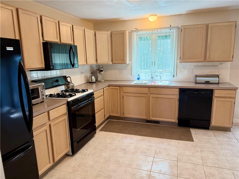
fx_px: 166
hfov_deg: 71.6
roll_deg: +1.8
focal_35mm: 24
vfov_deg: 56.8
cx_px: 120
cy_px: 90
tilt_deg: -11.2
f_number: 1.78
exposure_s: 1/120
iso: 200
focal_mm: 6.76
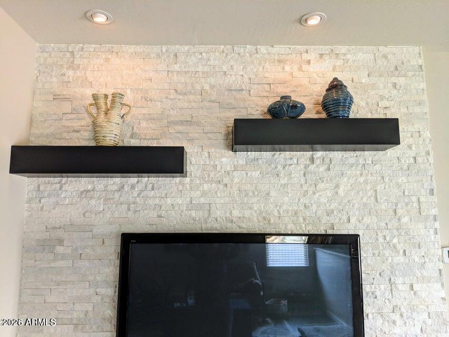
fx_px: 350
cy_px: 168
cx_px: 224
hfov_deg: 65.3
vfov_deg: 51.4
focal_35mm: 27
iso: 371
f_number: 1.8
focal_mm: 4.44
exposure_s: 1/24
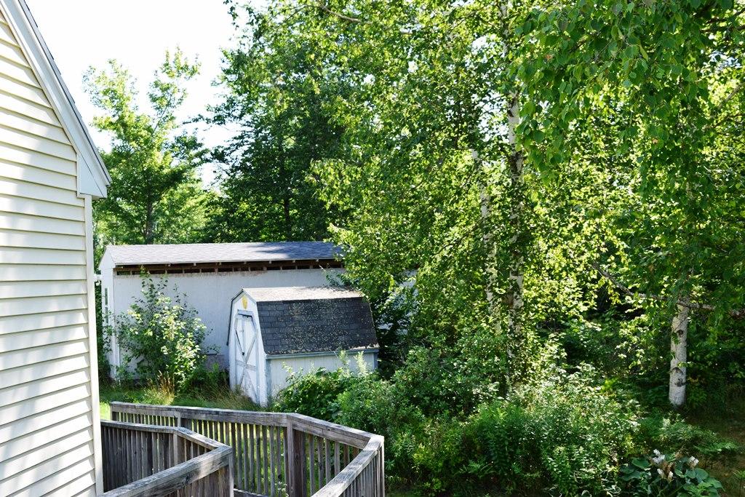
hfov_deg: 46.4
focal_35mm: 42
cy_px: 248
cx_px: 372
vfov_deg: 31.9
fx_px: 869
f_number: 10
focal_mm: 28
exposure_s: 1/250
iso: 400
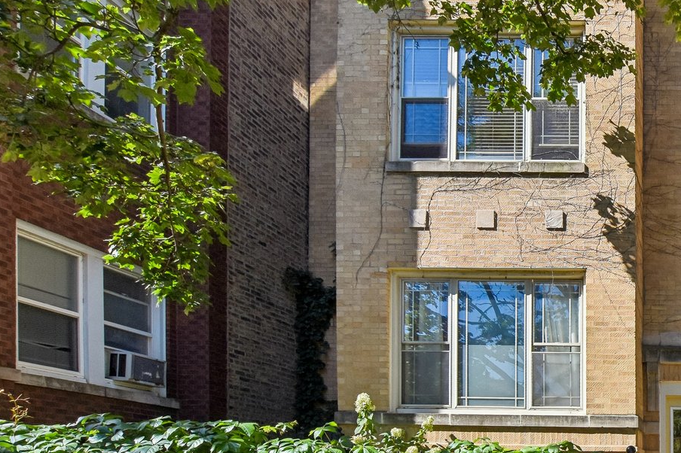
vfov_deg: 38.7
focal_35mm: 34
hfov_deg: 44.2
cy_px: 266
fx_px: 643
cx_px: 731
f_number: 8
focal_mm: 10
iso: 400
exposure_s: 1/640
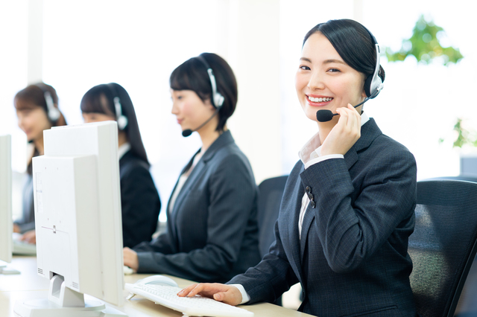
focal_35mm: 85
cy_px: 158
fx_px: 1126
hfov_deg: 23.9
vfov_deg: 16.1
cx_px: 238
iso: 400
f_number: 3.5
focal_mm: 85
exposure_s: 1/200
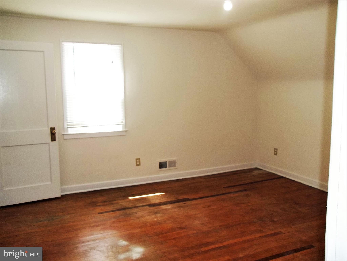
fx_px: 321
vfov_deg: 44.2
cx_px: 174
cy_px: 130
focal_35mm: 32
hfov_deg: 56.8
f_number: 2.9
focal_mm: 5.7
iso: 80
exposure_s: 1/40
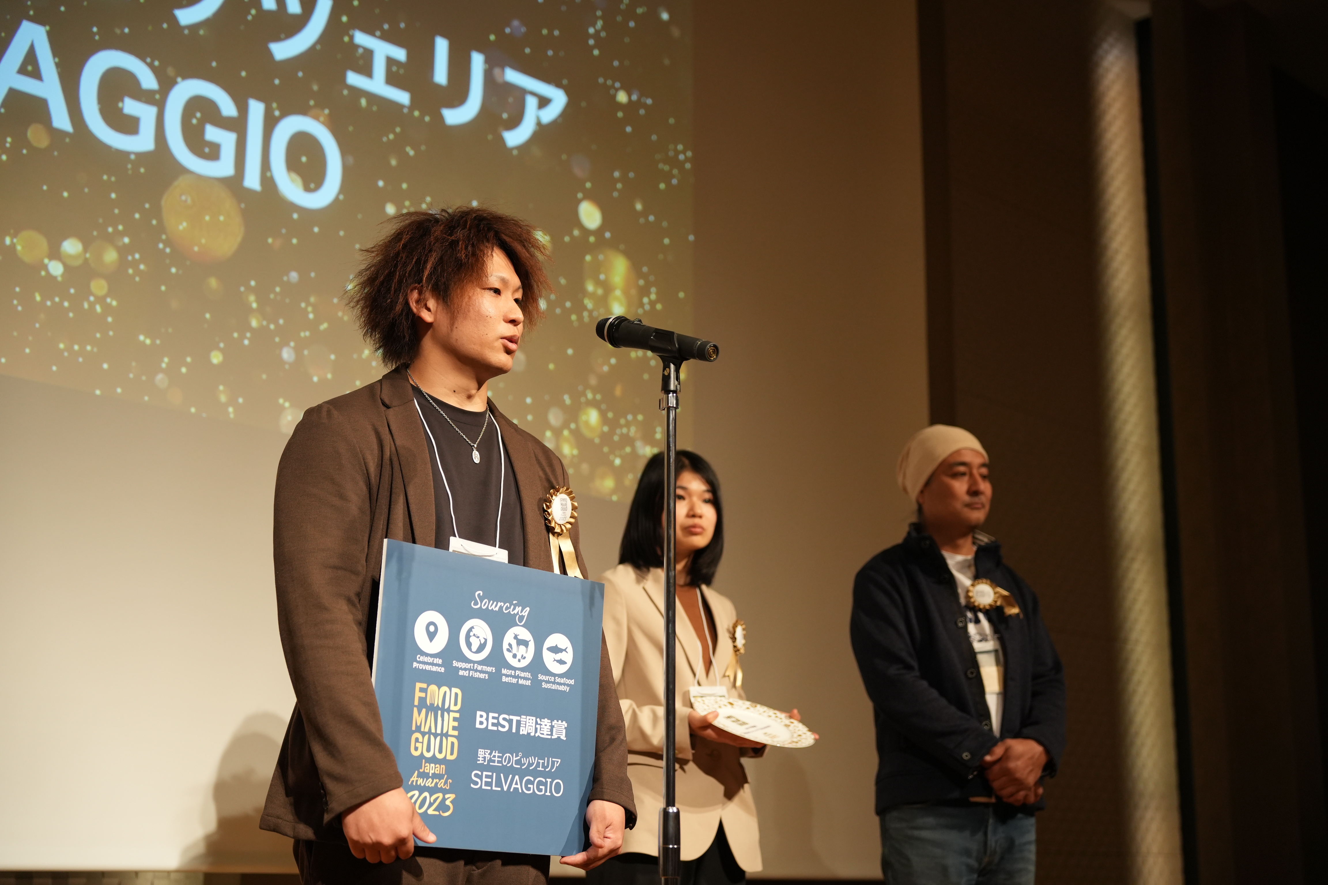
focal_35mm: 50
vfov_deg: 27.3
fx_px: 1826
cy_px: 442
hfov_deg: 40.0
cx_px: 664
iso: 1250
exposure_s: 1/160
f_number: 2.8
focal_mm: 49.5
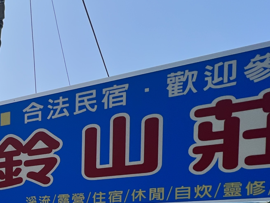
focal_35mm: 40
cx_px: -73
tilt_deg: -2.4
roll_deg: -0.6
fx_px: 312
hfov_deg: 34.6
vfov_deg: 29.8
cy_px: 255
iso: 32
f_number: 1.8
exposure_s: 1/1325
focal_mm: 1.57
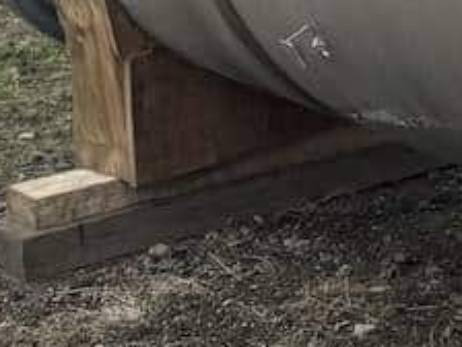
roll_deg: -2.5
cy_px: -427
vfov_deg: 8.6
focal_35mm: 161
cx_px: 1223
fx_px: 2149
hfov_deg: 10.1
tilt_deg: +0.8
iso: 80
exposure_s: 1/2252
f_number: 1.78
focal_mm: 6.76
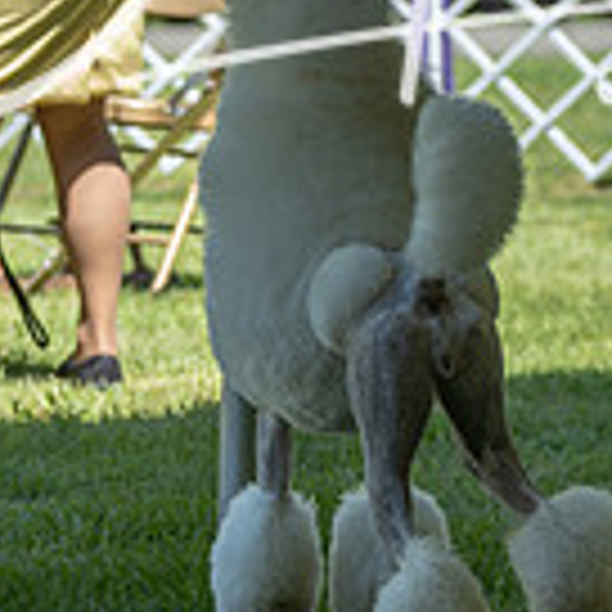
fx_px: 7241
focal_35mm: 362
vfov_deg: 4.8
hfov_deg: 4.8
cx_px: 450
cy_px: 218
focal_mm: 100
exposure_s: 1/200
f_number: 5
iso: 100
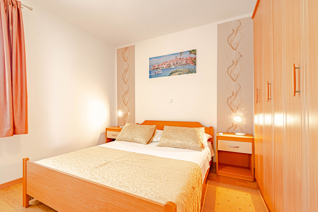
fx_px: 132
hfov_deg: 100.4
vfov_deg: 77.3
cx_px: 159
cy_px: 106
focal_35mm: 15
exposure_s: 1/25
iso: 200
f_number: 14
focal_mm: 10
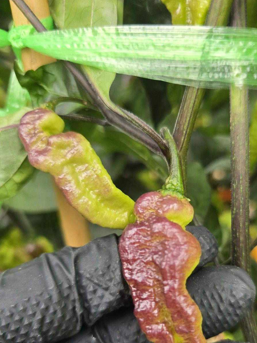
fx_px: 307
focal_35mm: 31
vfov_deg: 57.3
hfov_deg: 44.9
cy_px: 225
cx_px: 168
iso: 100
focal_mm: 6.3
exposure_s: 1/180
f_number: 1.7
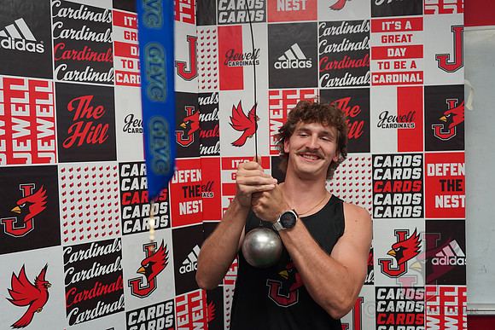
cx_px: 248
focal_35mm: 31
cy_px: 165
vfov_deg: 42.3
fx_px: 426
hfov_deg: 60.3
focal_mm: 31
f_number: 4
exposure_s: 1/160
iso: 1000
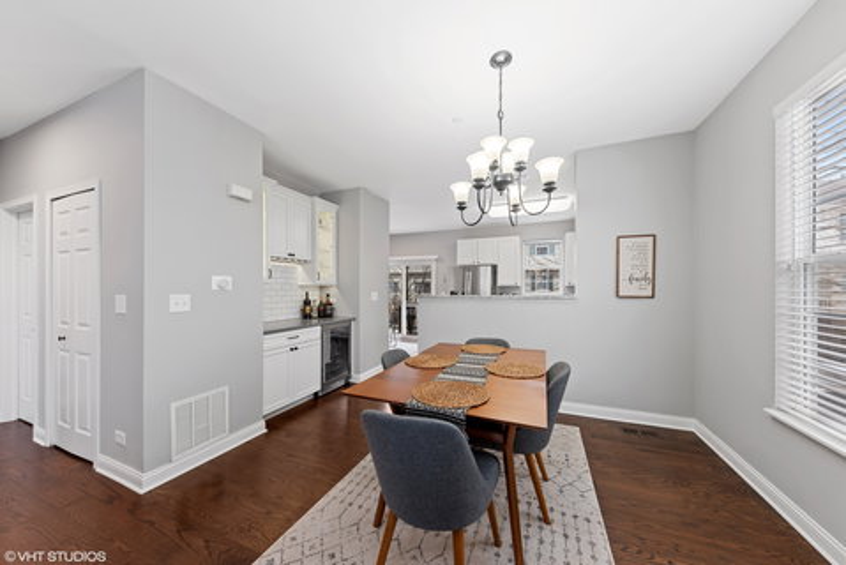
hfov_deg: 112.6
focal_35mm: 12
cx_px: 423
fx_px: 282
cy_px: 282
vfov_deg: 90.1
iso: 200
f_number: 9
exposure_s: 1/2.5
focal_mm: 12
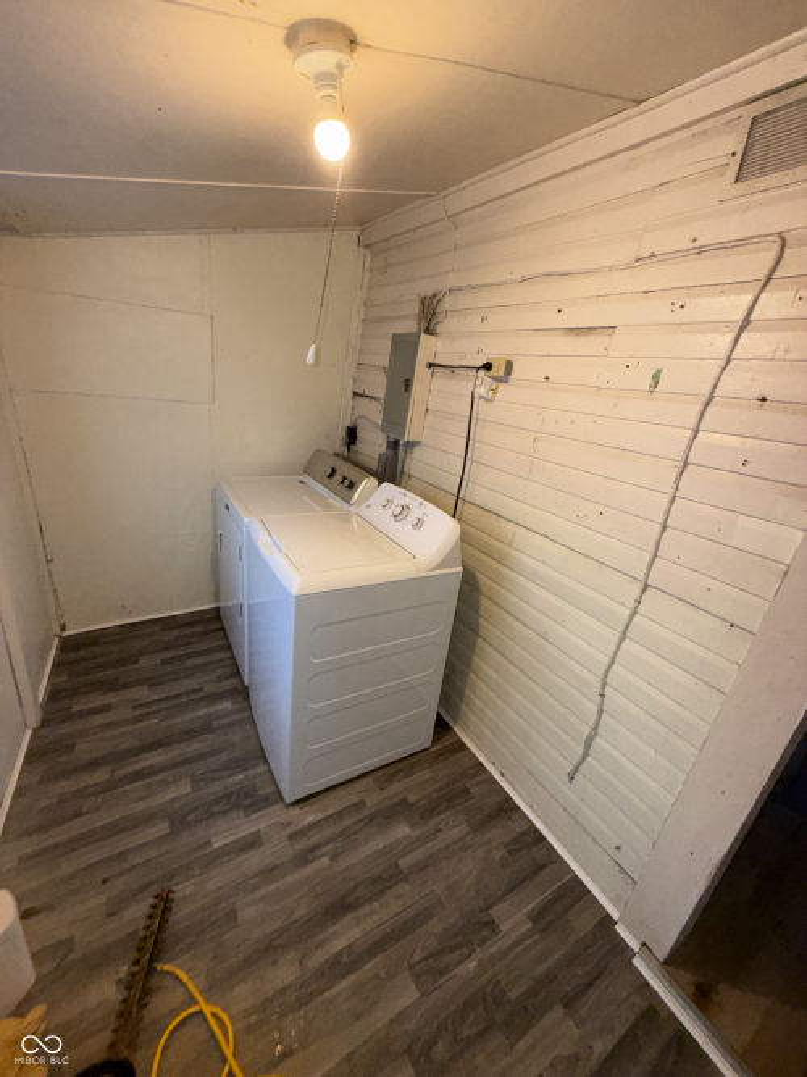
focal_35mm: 14
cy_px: 538
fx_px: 435
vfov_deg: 102.1
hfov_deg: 85.7
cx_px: 404
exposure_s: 1/120
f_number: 2.2
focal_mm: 2.22
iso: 160
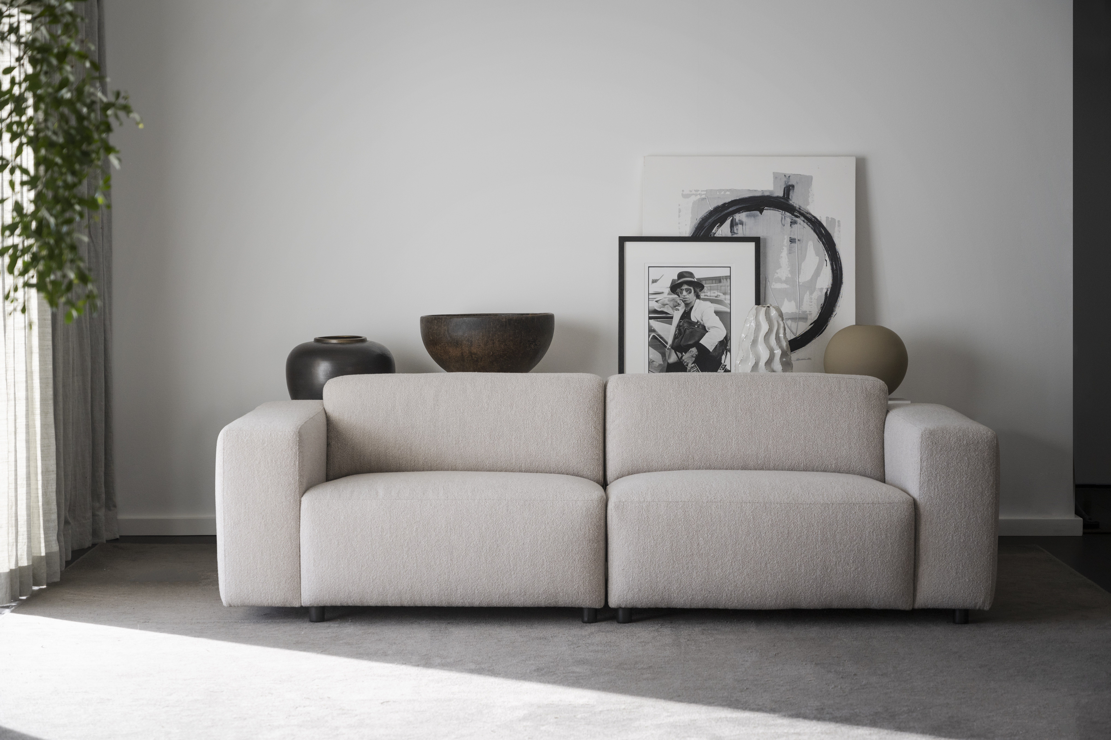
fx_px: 2160
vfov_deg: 19.5
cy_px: 370
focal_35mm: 70
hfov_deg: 28.8
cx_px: 556
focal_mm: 70
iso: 500
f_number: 5
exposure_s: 1/2
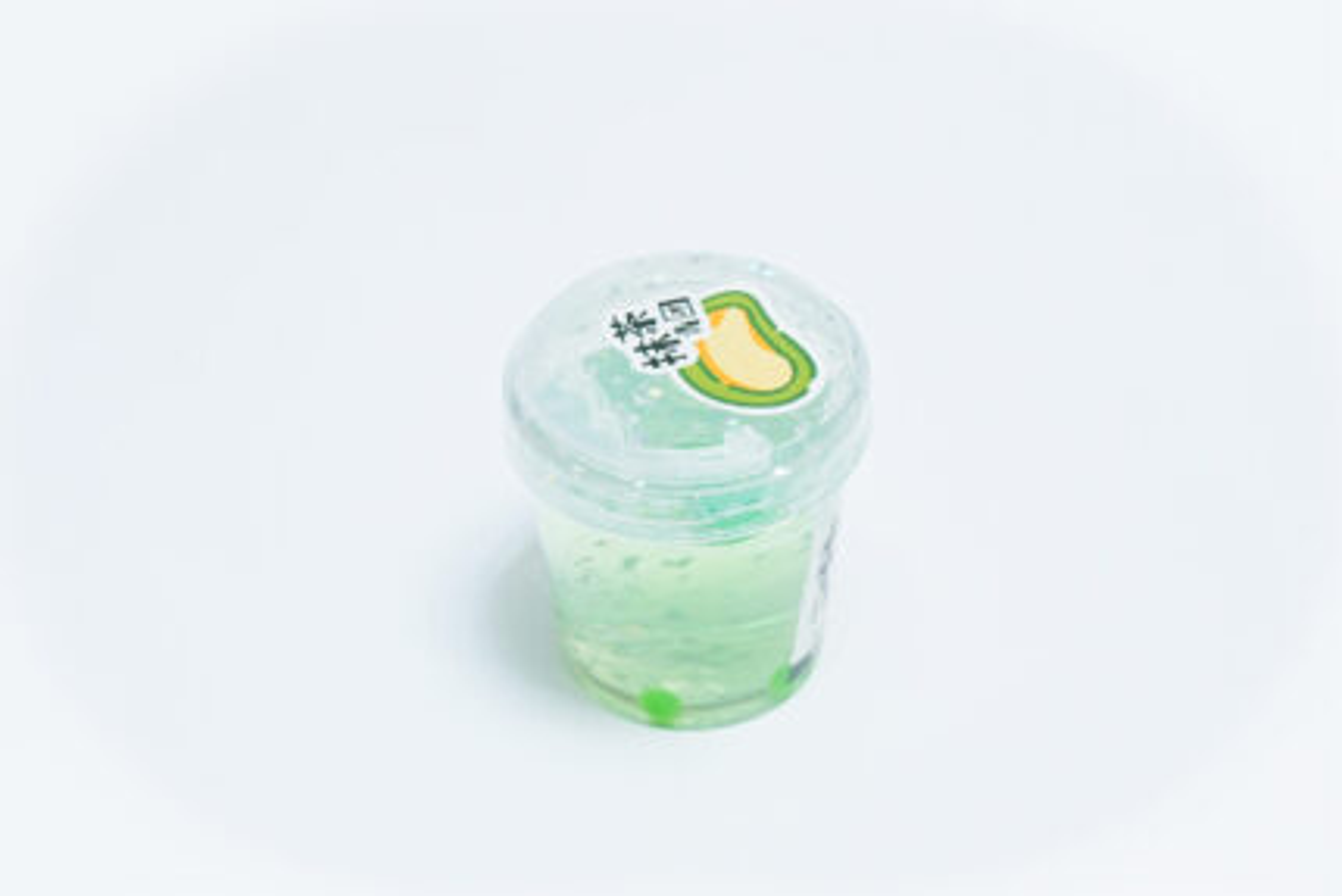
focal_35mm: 79
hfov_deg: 25.7
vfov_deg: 17.3
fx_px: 2946
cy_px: 448
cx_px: 671
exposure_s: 1/640
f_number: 4.5
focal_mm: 53
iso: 3200
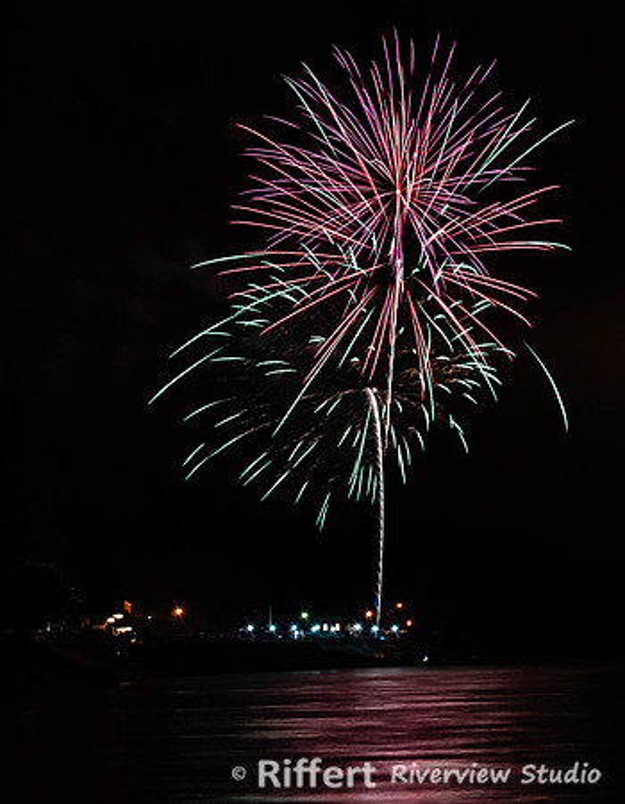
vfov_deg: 9.1
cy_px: 368
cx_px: 749
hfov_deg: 7.0
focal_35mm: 215
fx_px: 5048
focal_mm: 80
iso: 100
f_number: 13
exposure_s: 8.6
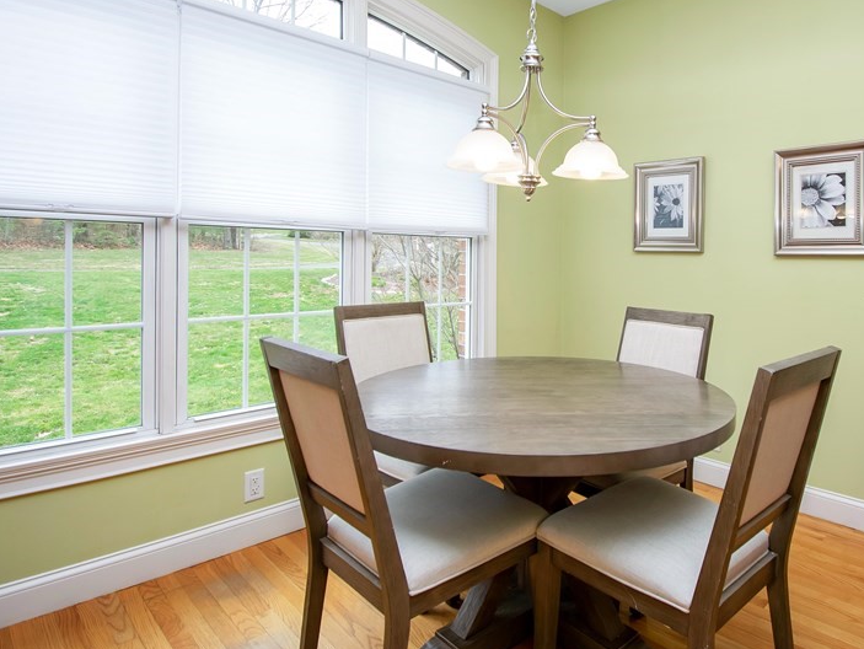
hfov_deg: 77.4
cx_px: 546
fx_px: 524
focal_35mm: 21
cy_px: 259
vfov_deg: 62.9
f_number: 5.6
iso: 250
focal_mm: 10
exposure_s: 1/125
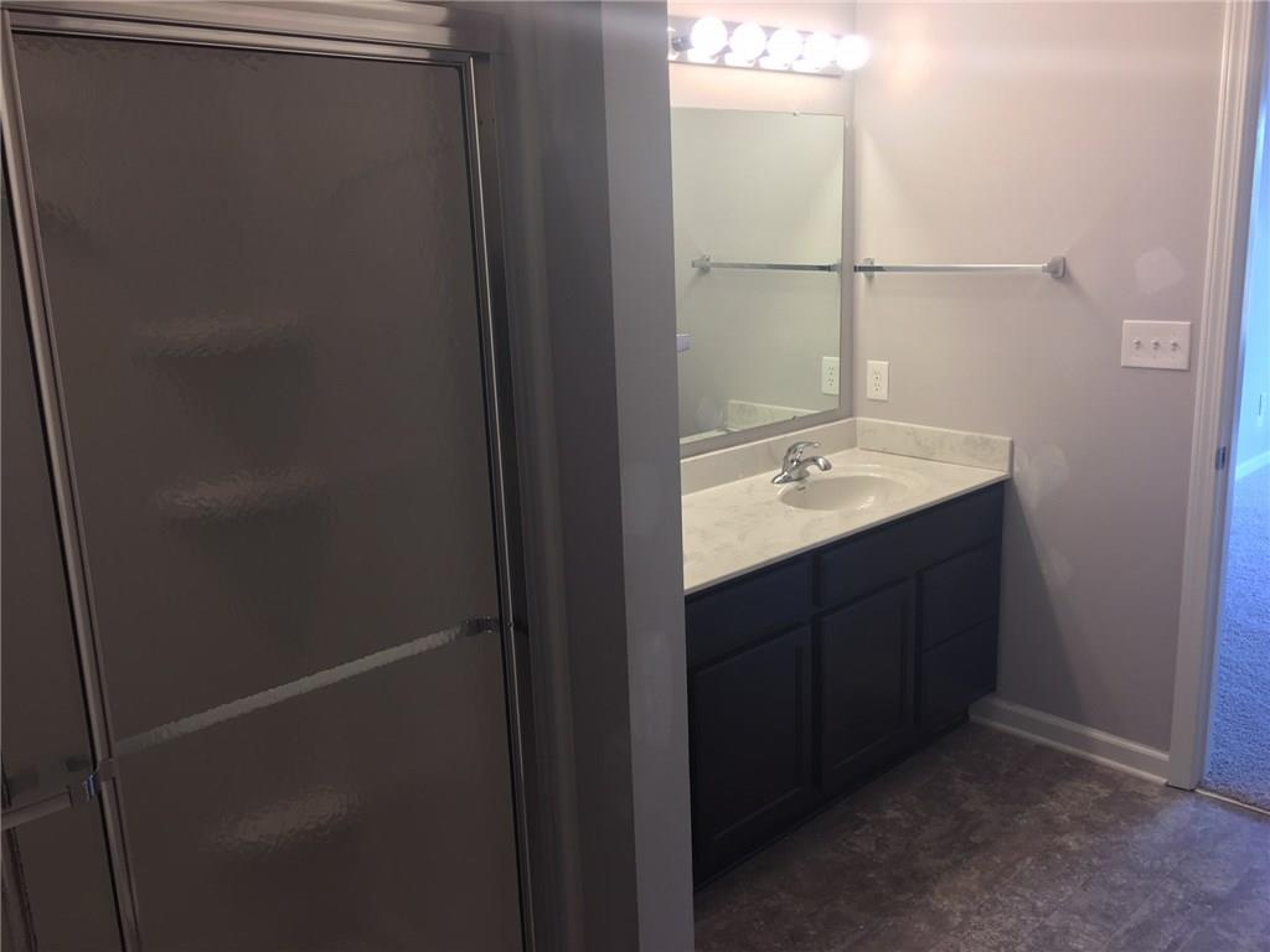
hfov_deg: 61.7
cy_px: 476
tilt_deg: -11.8
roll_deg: +1.3
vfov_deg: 48.2
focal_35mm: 29
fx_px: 1064
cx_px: 635
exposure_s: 1/40
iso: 25
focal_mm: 4.15
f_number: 2.2
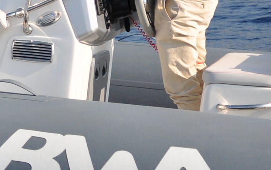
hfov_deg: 11.7
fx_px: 1226
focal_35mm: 166
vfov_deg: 7.9
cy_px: 59
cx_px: -216
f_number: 3.2
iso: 200
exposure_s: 1/4000
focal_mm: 26
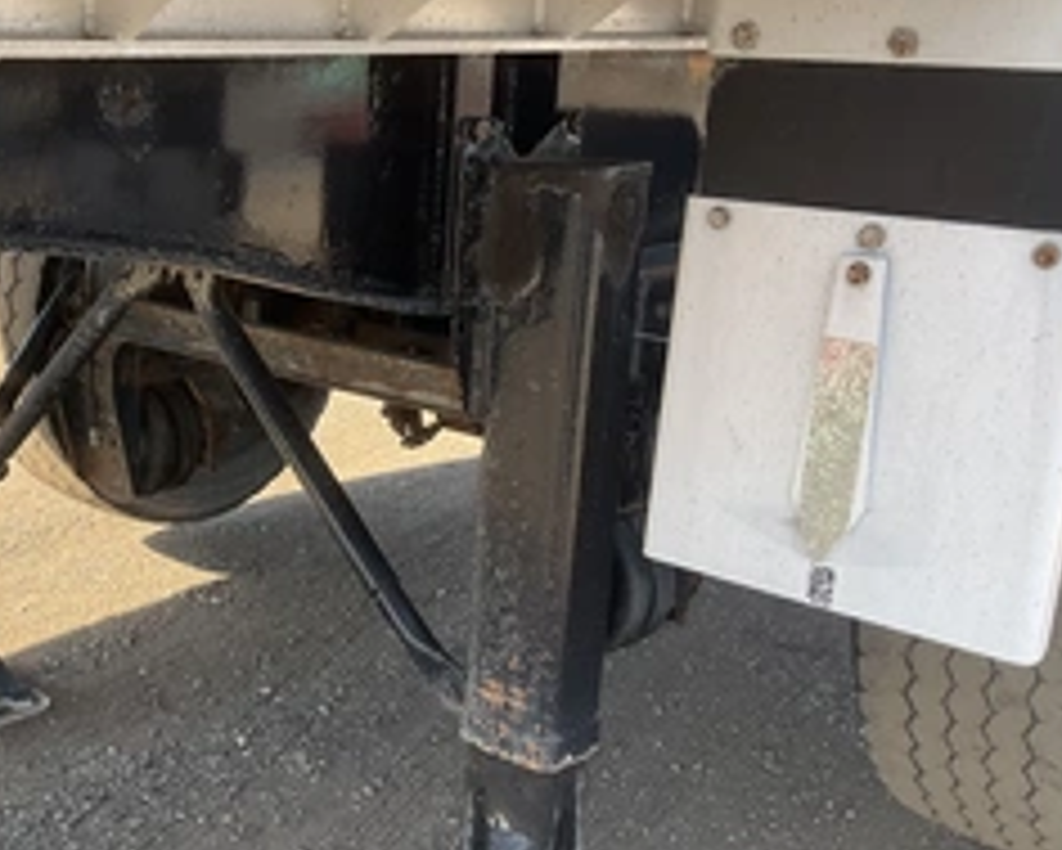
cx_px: 220
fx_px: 1509
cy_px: 454
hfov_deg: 37.5
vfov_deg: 31.5
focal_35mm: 48
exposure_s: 1/329
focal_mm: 3
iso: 25
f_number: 1.8
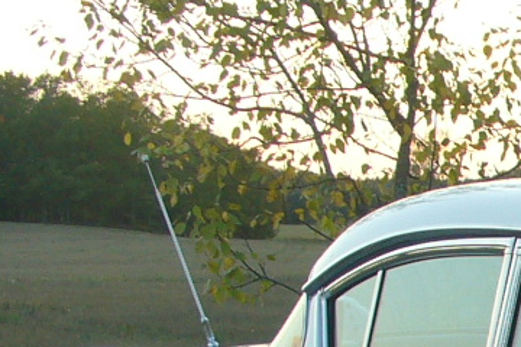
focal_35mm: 171
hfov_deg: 10.9
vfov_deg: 7.8
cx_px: 1071
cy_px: 577
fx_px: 2475
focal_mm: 6.1
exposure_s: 1/60
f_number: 2.8
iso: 80
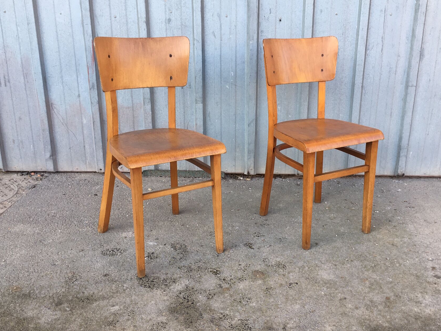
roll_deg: -0.5
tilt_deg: -17.5
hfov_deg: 52.6
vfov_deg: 40.7
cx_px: 240
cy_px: 158
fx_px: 446
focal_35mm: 35
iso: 25
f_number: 2.2
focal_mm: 4.15
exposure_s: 1/115
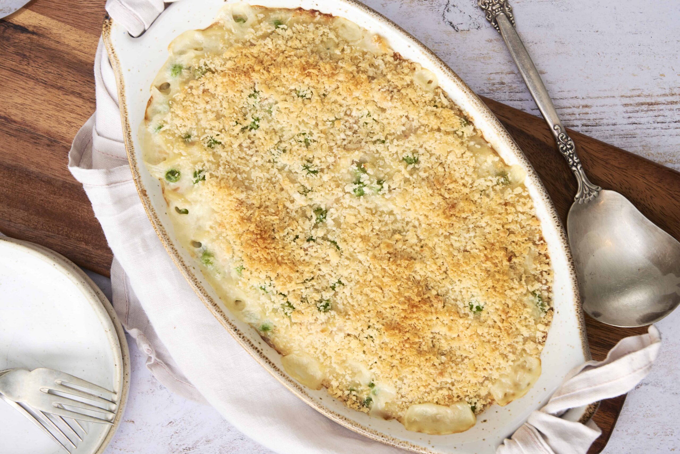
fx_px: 1247
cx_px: 340
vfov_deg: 20.6
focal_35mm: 66
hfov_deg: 30.5
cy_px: 227
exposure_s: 1/100
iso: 100
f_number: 8
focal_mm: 44
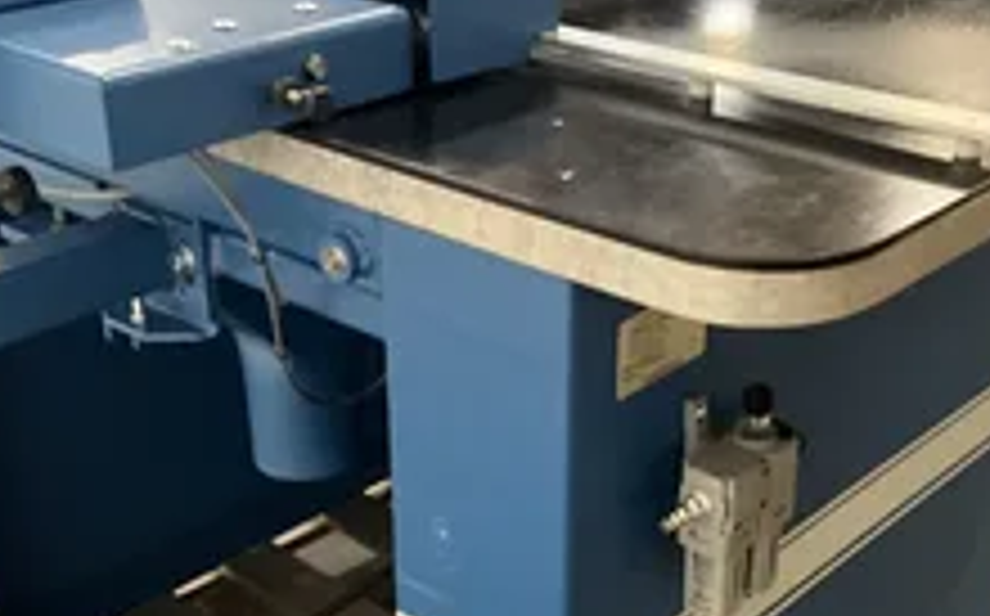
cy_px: 418
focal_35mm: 56
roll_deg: -1.0
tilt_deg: -29.3
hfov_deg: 36.3
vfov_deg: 23.0
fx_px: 1509
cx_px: 544
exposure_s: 1/30
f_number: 1.8
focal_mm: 3
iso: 320
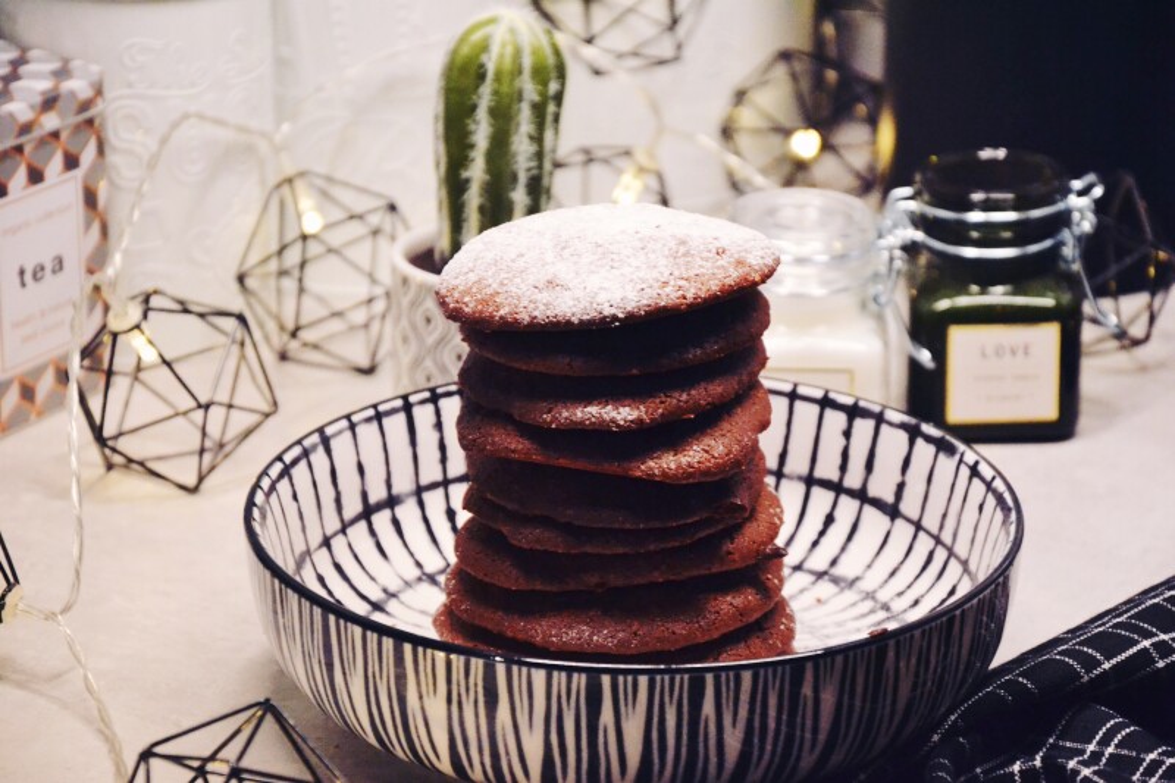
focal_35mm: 158
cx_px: 588
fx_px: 5139
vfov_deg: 8.7
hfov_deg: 13.0
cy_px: 392
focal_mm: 105
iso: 3200
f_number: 5.6
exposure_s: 1/125
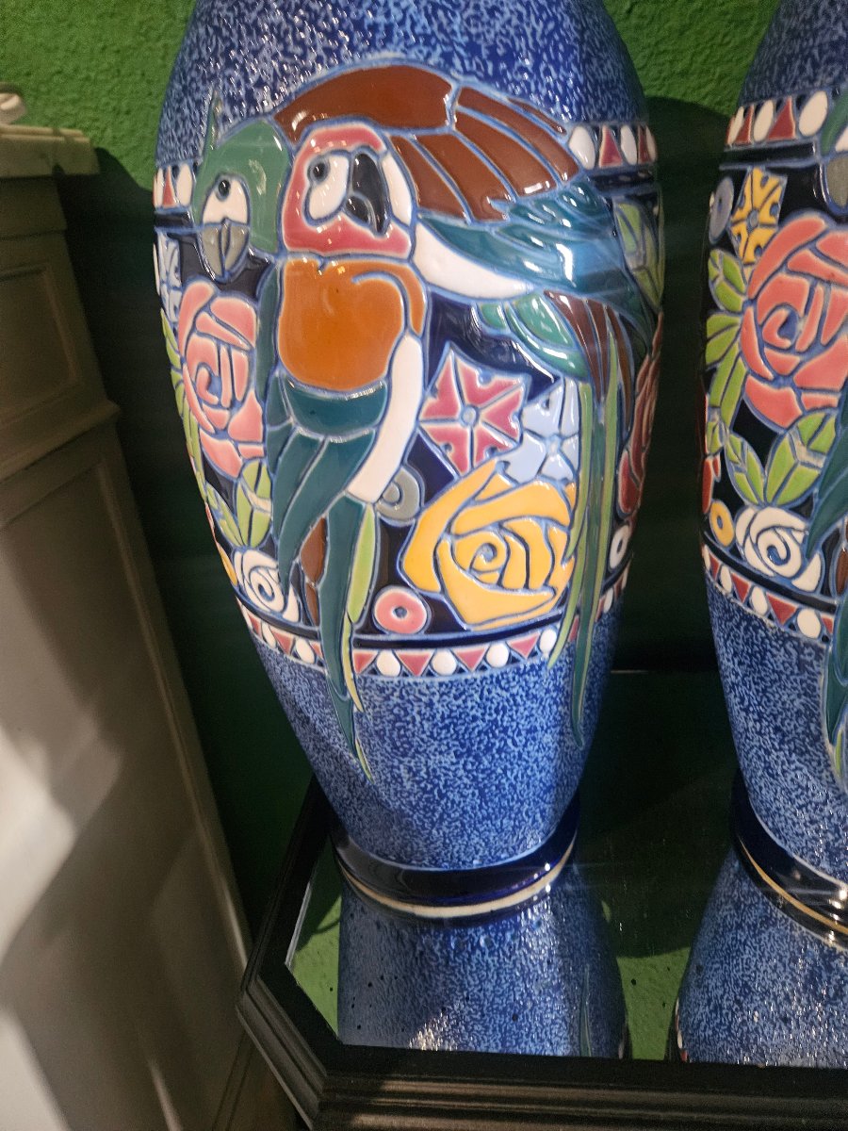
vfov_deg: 73.9
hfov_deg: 58.9
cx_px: 424
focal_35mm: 23
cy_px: 566
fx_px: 751
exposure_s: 1/25
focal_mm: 5.4
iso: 640
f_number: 1.8
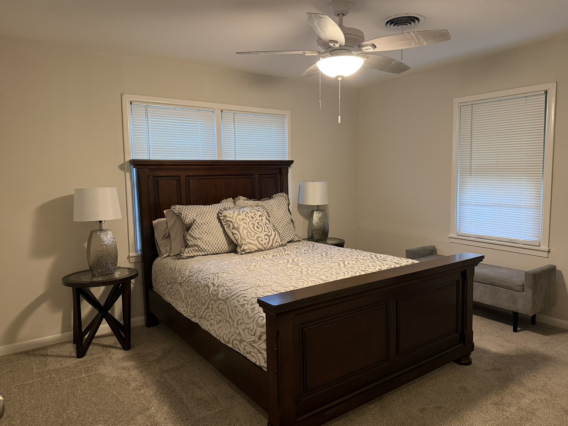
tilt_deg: -5.4
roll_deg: +0.5
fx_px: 394
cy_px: 213
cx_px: 284
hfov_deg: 71.6
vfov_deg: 56.8
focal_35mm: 24
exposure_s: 1/60
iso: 400
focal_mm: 6.76
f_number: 1.78
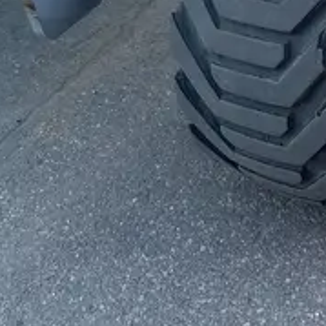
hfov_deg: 18.5
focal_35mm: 94
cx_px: 175
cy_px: -316
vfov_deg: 15.1
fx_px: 1002
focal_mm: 5.1
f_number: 1.6
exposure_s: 1/232
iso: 40
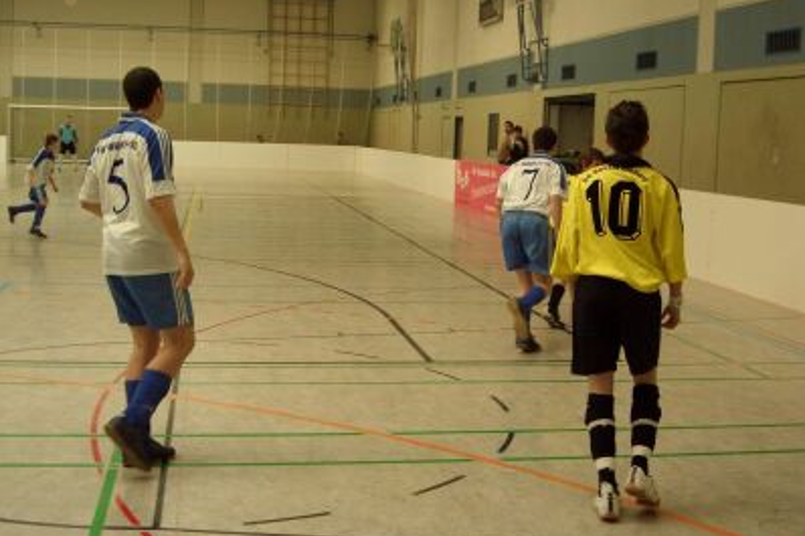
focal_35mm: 46
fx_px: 1028
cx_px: 402
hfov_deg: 42.8
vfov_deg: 29.2
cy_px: 253
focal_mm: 9.2
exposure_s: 1/80
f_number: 3
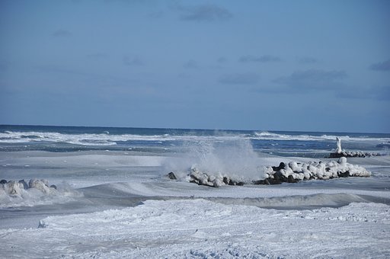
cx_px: 195
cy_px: 130
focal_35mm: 158
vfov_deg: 8.7
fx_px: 1704
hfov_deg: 13.1
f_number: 5.6
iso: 400
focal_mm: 105
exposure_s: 1/1600
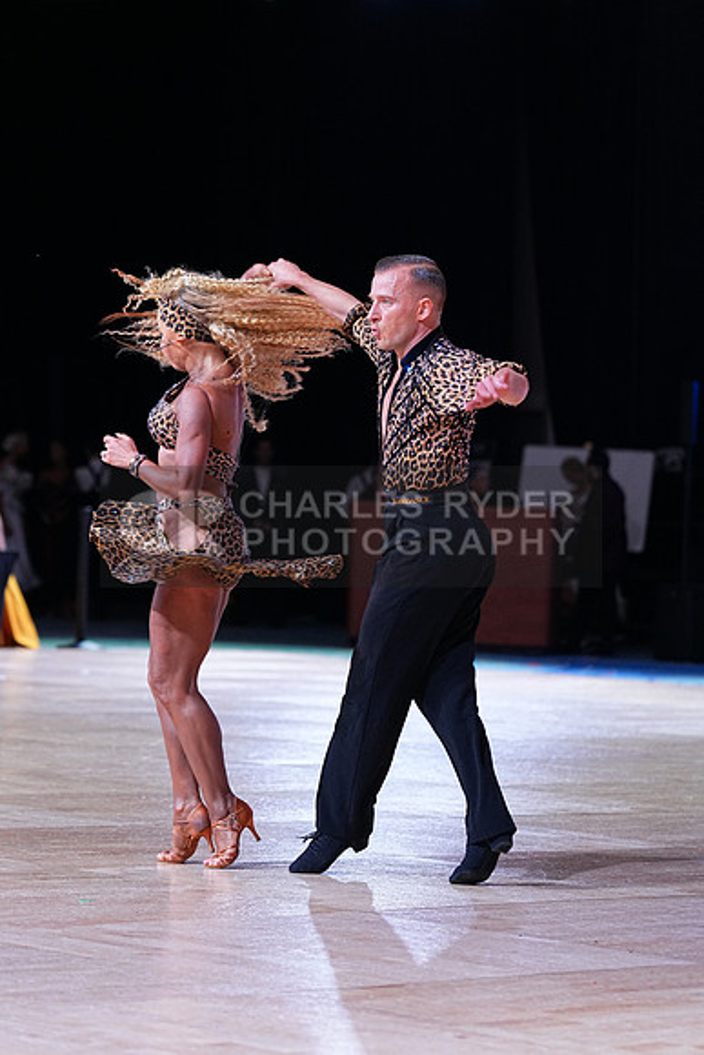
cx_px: 352
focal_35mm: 129
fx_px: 3781
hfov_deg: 10.6
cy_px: 528
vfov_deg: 15.9
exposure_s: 1/500
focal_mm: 129
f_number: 4
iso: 2500
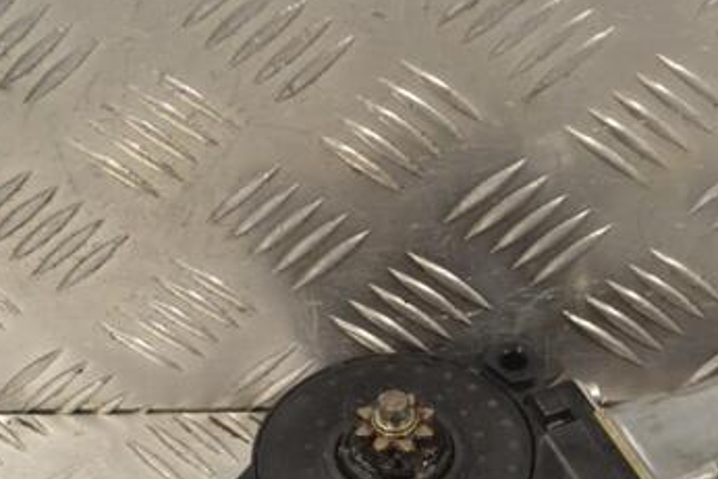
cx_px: 529
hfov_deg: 14.3
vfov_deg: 9.6
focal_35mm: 143
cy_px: 402
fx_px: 2850
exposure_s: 1/320
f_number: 9
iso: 3200
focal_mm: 55
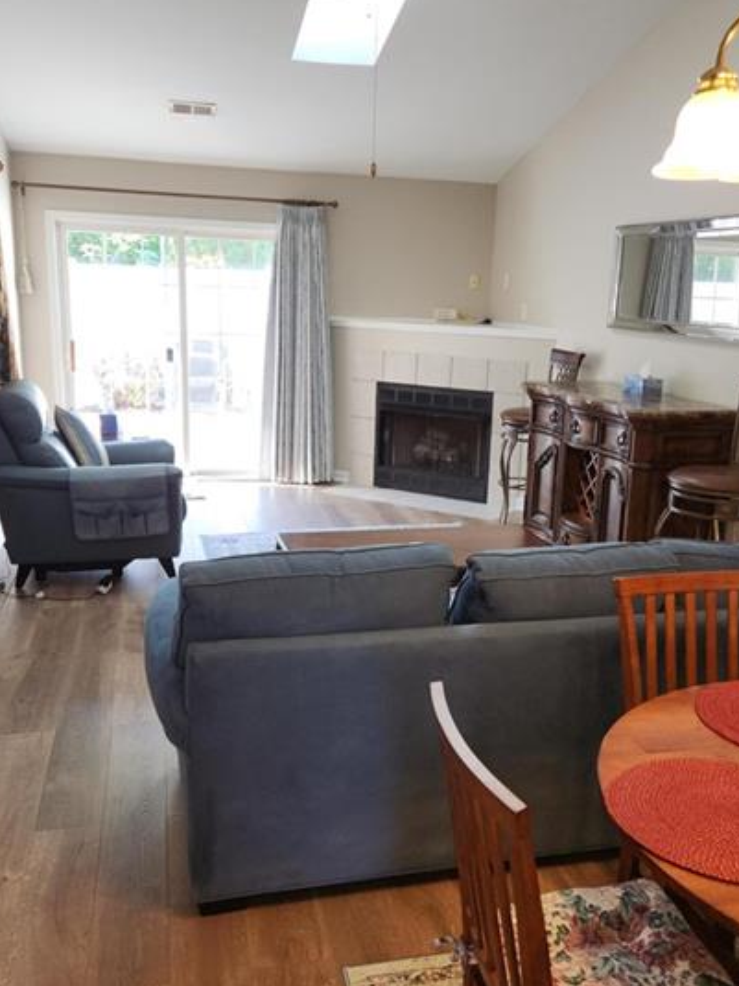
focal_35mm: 33
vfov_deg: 55.4
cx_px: 394
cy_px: 490
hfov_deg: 42.9
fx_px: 940
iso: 40
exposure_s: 1/60
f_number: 1.8
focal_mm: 5.4
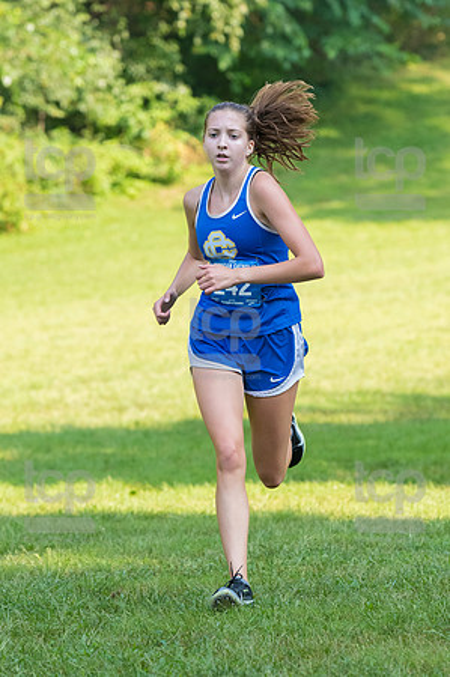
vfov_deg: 8.3
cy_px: 338
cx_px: 225
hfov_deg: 5.6
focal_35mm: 247
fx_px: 4642
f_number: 5
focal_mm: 165
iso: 1600
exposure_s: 1/1600
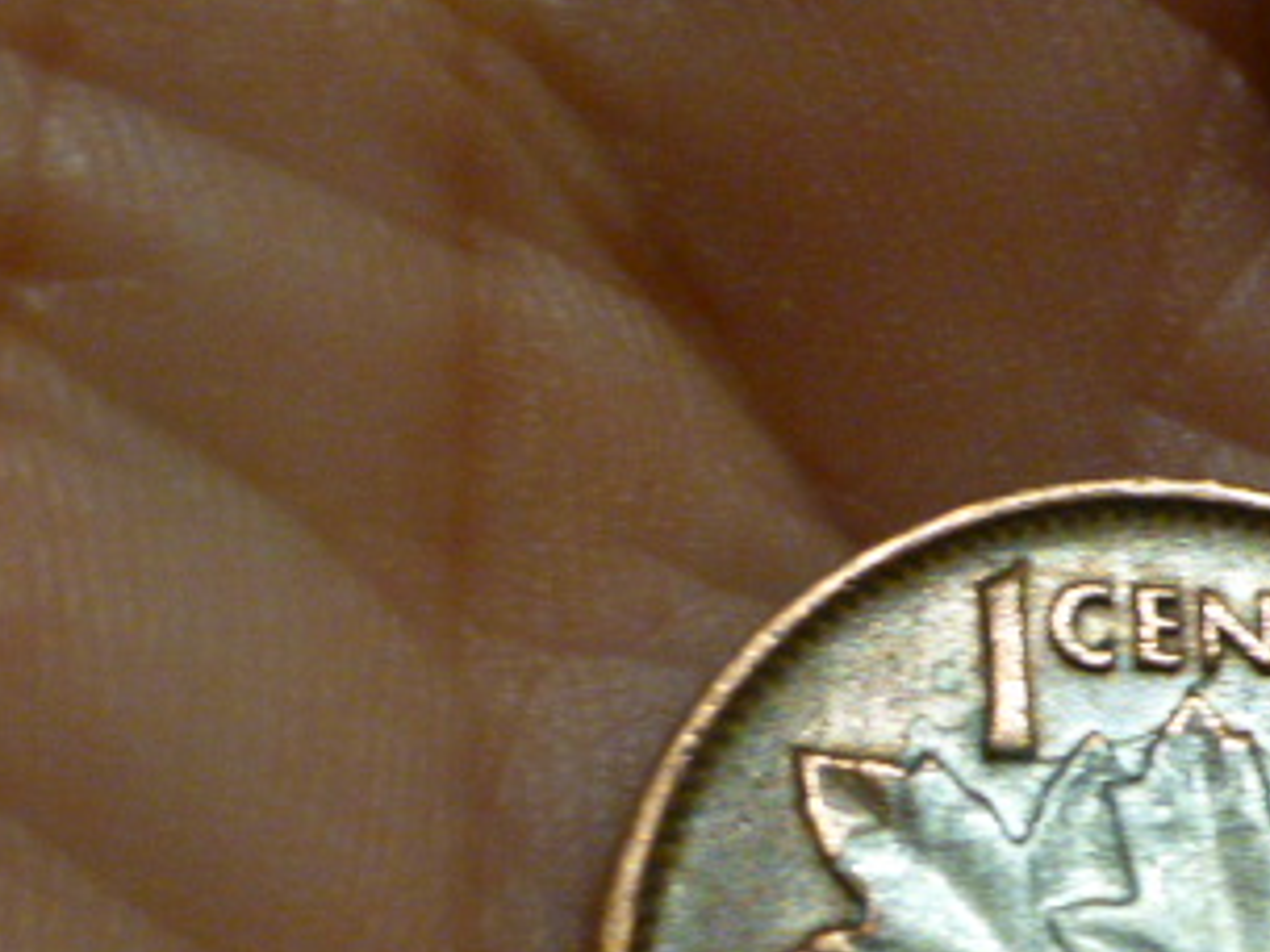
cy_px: 873
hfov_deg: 19.0
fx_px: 3779
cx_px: 927
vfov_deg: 14.2
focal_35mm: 103
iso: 800
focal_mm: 8.5
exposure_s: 1/30
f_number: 4.2
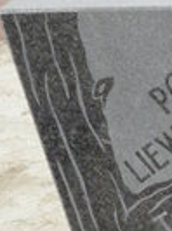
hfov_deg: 8.1
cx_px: 464
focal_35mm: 163
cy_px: 358
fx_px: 1085
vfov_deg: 11.6
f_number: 6.3
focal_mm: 4.83
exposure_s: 1/400
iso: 200
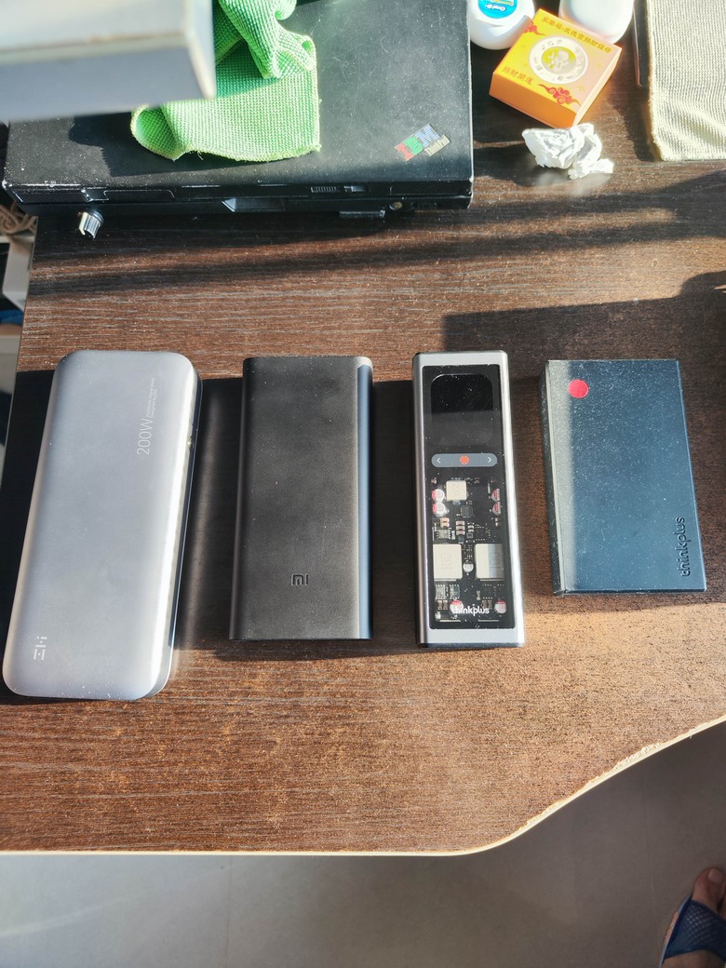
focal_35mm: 24
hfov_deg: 56.8
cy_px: 484
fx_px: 671
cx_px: 363
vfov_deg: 71.6
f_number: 1.88
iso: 51
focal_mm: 5.59
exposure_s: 1/120
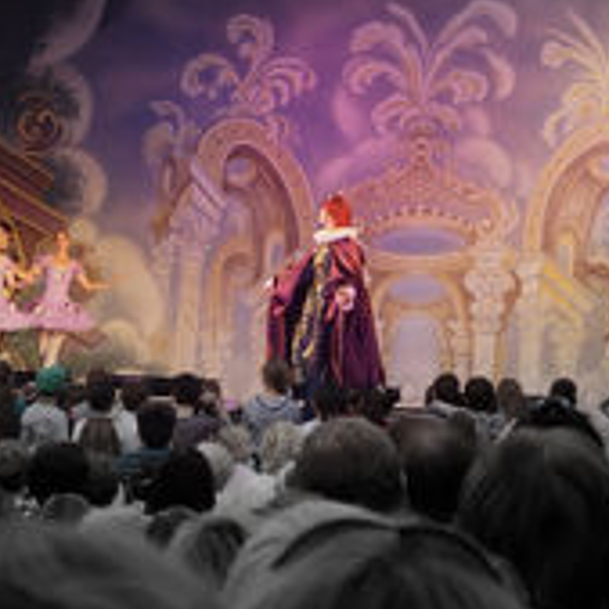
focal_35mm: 136
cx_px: 61
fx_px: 2707
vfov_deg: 12.7
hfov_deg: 12.7
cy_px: 58
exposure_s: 1/60
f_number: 4.5
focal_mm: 20
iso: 100
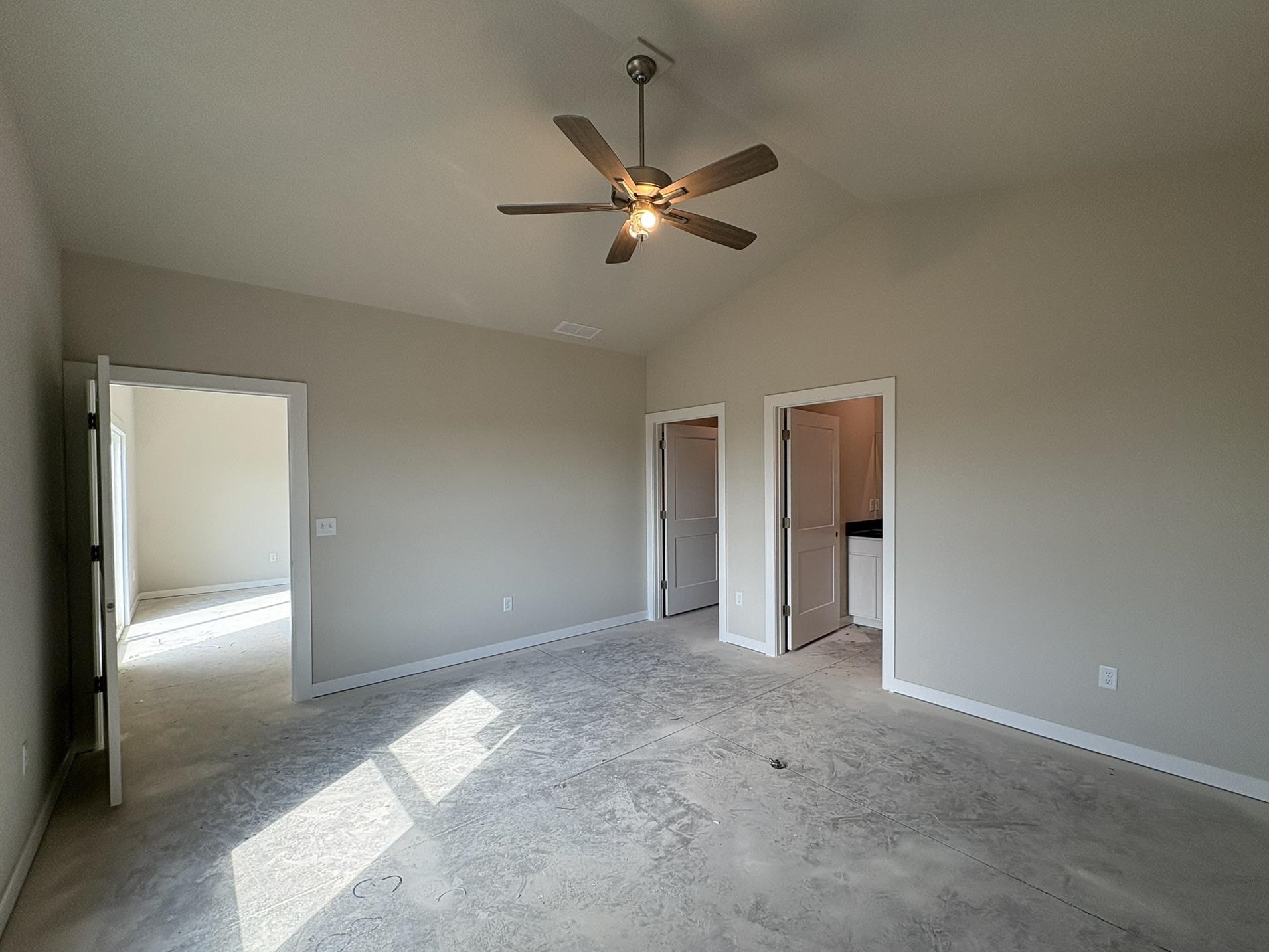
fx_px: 550
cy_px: 487
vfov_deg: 81.8
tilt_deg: +0.1
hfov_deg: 98.1
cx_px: 664
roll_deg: +0.9
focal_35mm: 15
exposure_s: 1/135
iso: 80
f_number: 2.2
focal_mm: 2.22
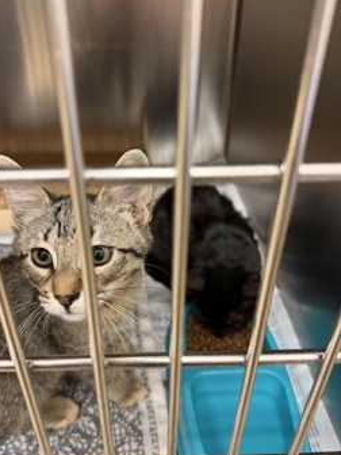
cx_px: 144
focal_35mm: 30
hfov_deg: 46.6
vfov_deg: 60.0
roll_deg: +1.5
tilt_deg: -32.8
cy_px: 229
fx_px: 394
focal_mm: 6.76
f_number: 1.78
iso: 640
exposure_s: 1/40
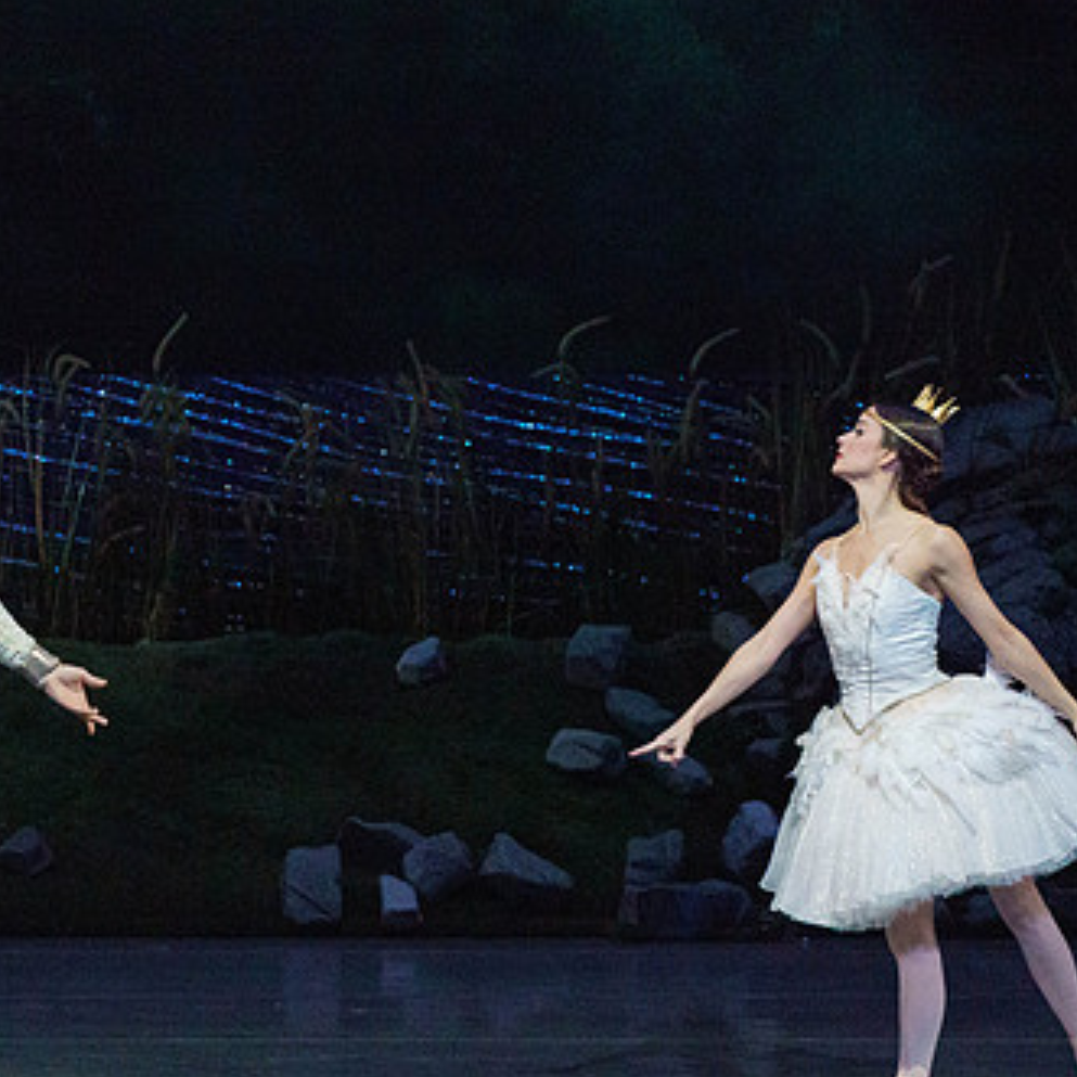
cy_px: 568
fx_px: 18234
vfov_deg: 3.4
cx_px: 420
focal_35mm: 518
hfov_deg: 3.4
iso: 8000
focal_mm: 348
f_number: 5.6
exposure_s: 1/320
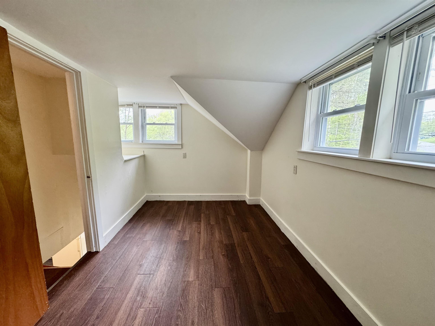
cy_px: 163
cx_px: 218
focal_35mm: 14
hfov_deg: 102.1
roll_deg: +0.0
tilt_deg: -7.1
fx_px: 176
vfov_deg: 85.7
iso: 250
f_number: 2.2
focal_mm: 2.22
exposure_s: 1/60
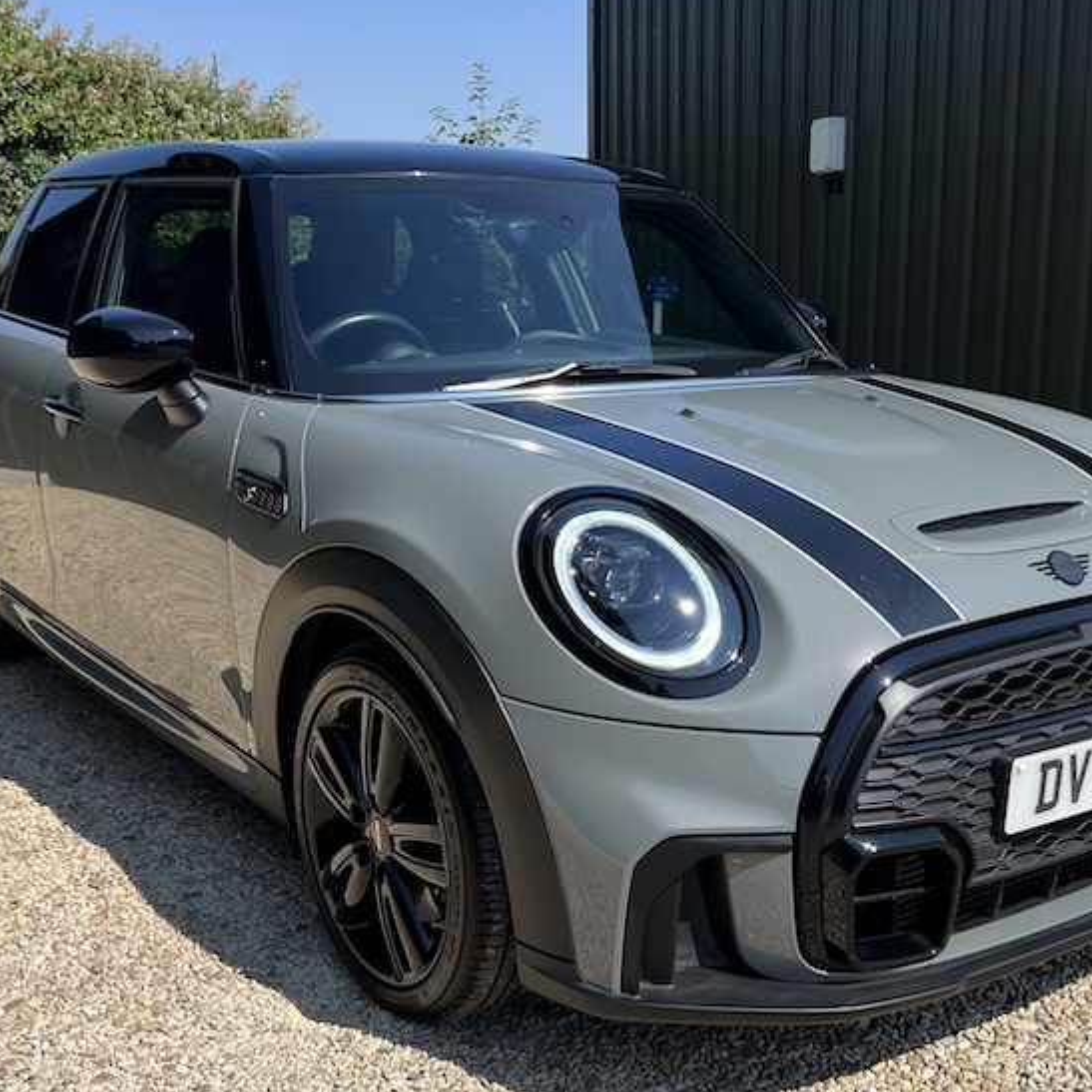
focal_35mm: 42
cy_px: 597
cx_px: 629
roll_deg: +0.7
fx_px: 1499
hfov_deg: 39.9
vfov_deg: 40.0
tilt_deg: -13.2
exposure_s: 1/3968
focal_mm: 5.7
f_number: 1.5
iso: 50
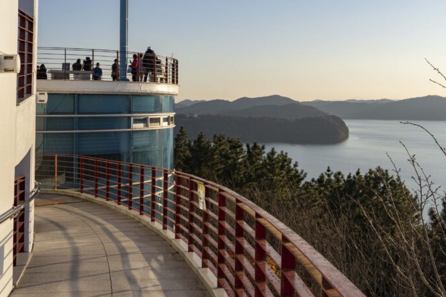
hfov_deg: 46.1
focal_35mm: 42
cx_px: 170
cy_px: 87
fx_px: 520
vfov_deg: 31.5
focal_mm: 28
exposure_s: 1/160
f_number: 10
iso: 100
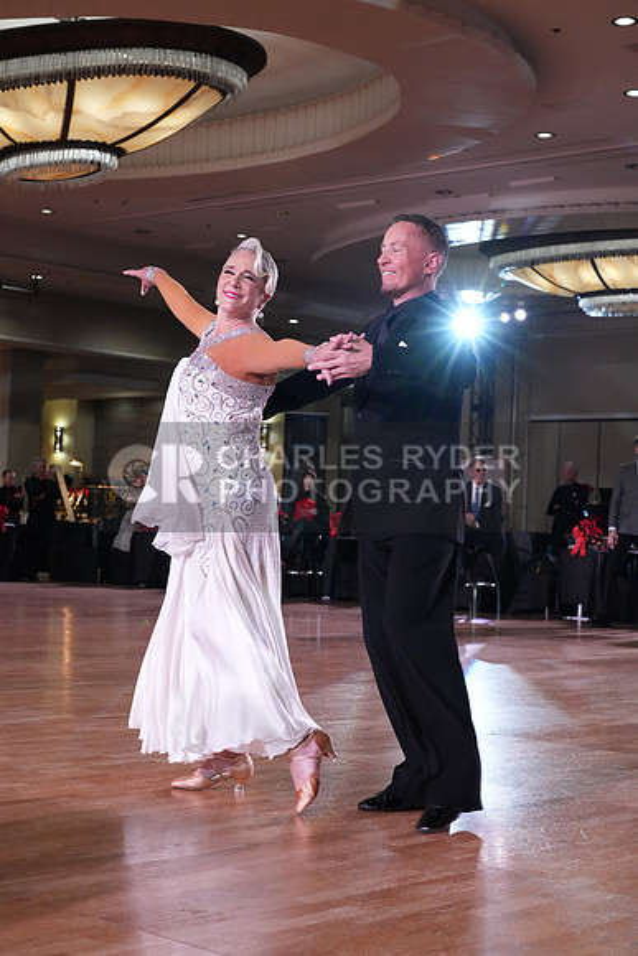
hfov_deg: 22.6
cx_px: 319
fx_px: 1594
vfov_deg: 33.4
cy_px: 478
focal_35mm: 60
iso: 5000
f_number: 7.1
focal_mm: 60
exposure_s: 1/320
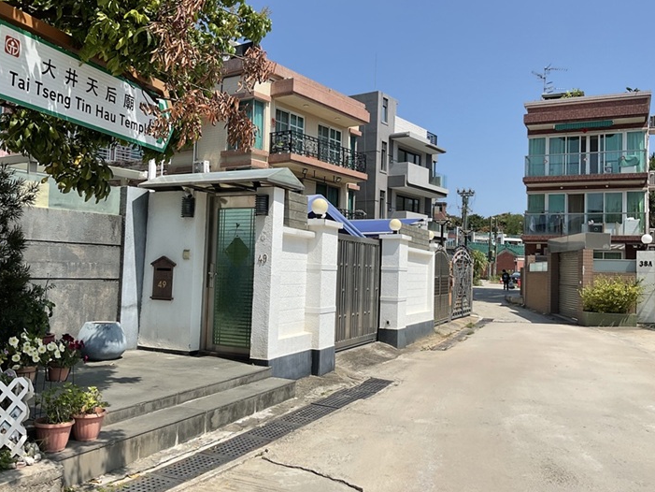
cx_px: 321
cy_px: 239
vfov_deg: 44.2
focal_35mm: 32
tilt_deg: +2.3
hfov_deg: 56.8
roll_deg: -1.5
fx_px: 606
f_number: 1.8
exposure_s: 1/2538
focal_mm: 3
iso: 16
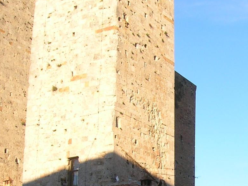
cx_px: 239
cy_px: 216
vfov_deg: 16.9
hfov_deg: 22.5
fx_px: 602
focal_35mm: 84
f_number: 4.9
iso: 50
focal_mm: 5.7
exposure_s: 1/148
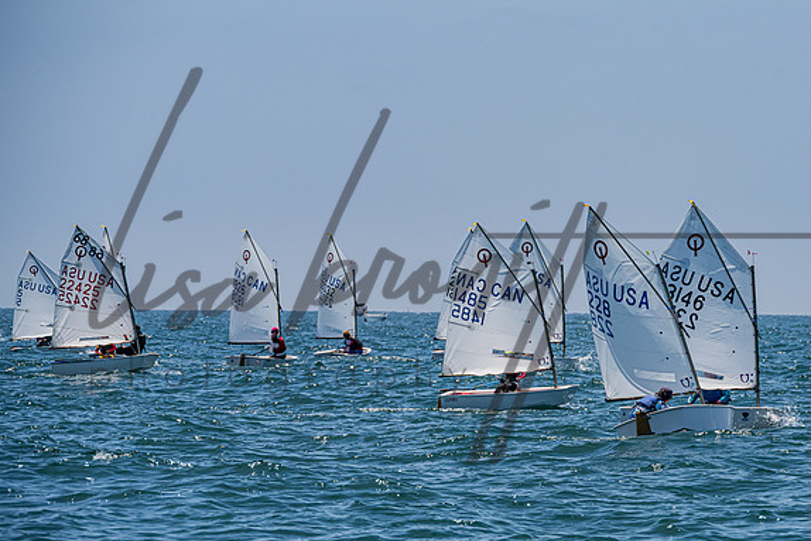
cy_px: 285
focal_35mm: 270
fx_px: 6084
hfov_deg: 7.6
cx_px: 526
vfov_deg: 5.1
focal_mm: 200
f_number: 8
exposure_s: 1/2000
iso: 250
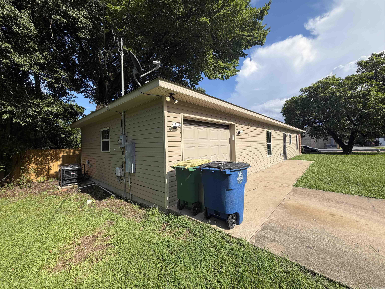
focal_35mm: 14
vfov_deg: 85.7
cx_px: 192
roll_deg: +1.9
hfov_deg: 102.1
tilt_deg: -0.2
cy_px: 144
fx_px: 156
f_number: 2.2
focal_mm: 2.22
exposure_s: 1/770
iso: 25
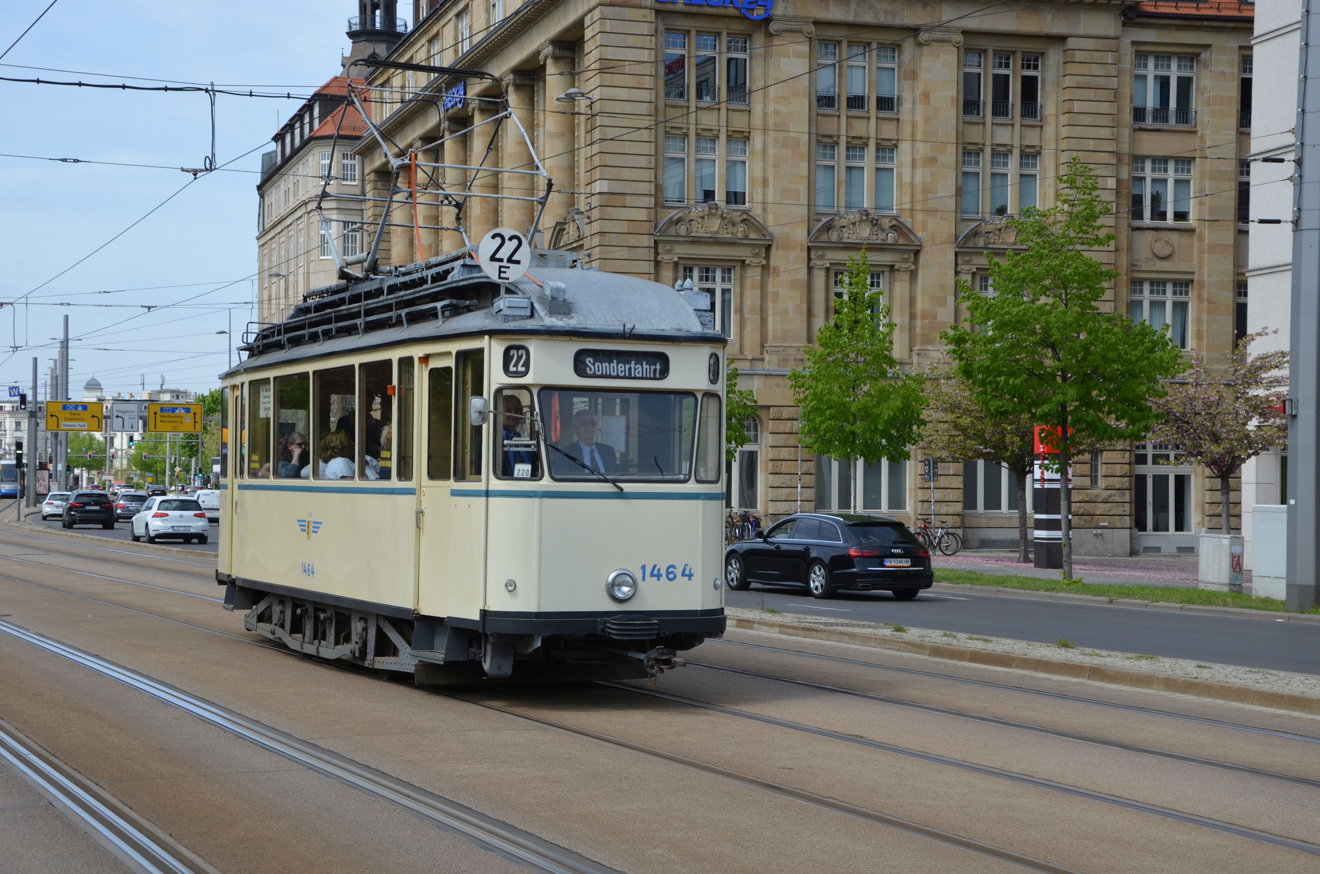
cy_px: 437
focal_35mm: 60
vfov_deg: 22.5
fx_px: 2195
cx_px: 660
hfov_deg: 33.5
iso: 100
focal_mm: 40
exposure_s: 1/250
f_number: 8
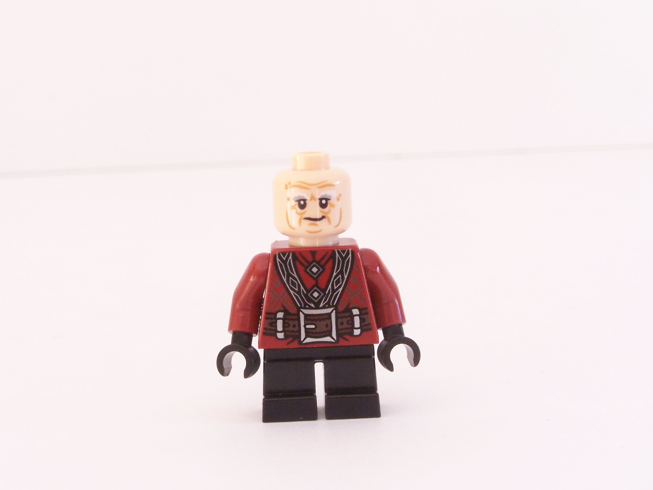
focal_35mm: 82
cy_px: 245
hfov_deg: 23.8
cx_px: 326
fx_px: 1547
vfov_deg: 18.0
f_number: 7.1
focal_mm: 13.7
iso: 200
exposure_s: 1/4
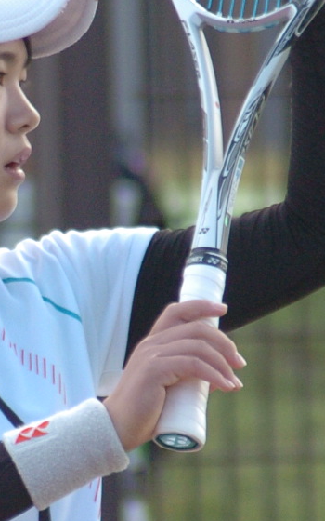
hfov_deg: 0.9
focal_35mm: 1505
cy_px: 313
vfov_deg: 1.4
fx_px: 21328
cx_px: 58
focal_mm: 300
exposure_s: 1/500
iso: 560
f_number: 5.6
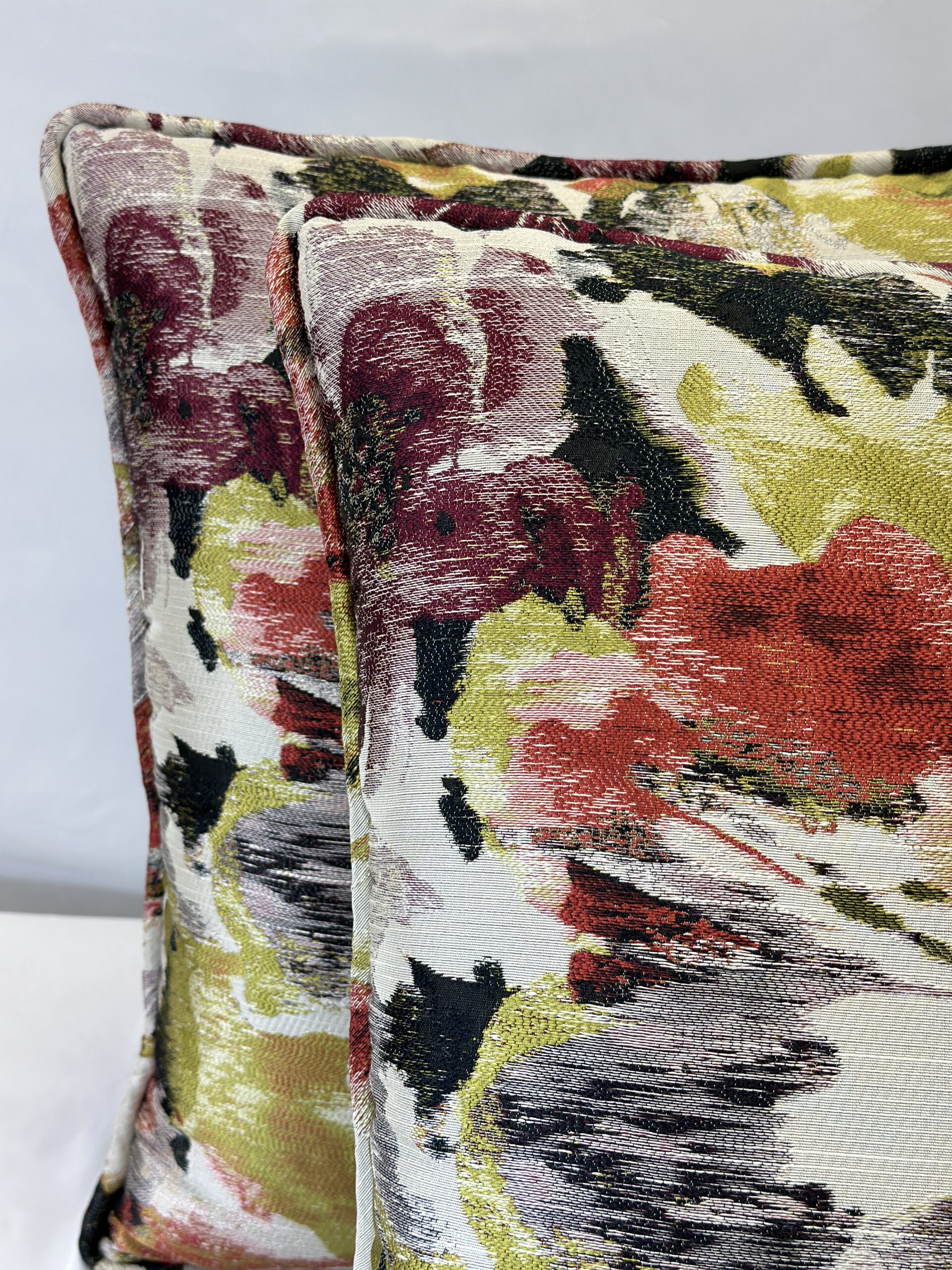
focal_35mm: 48
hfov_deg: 30.3
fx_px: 1760
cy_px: 635
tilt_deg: -17.4
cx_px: 476
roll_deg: -0.6
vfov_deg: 39.7
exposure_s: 1/170
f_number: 1.78
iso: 100
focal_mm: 6.86
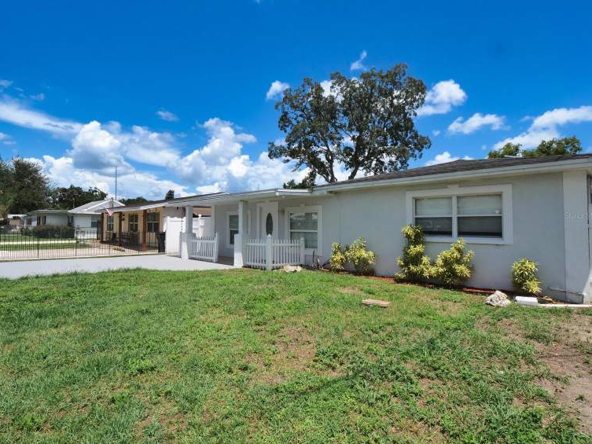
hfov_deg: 91.0
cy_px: 215
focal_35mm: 17
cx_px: 287
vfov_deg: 74.7
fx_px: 291
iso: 200
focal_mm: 8
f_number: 11
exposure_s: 1/500
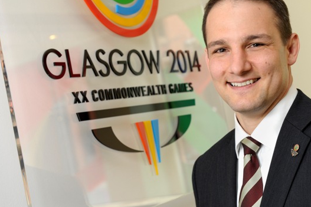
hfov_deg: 26.3
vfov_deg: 17.7
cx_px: 169
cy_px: 98
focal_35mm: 77
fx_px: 665
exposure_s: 1/30
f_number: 7.1
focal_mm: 70
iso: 800
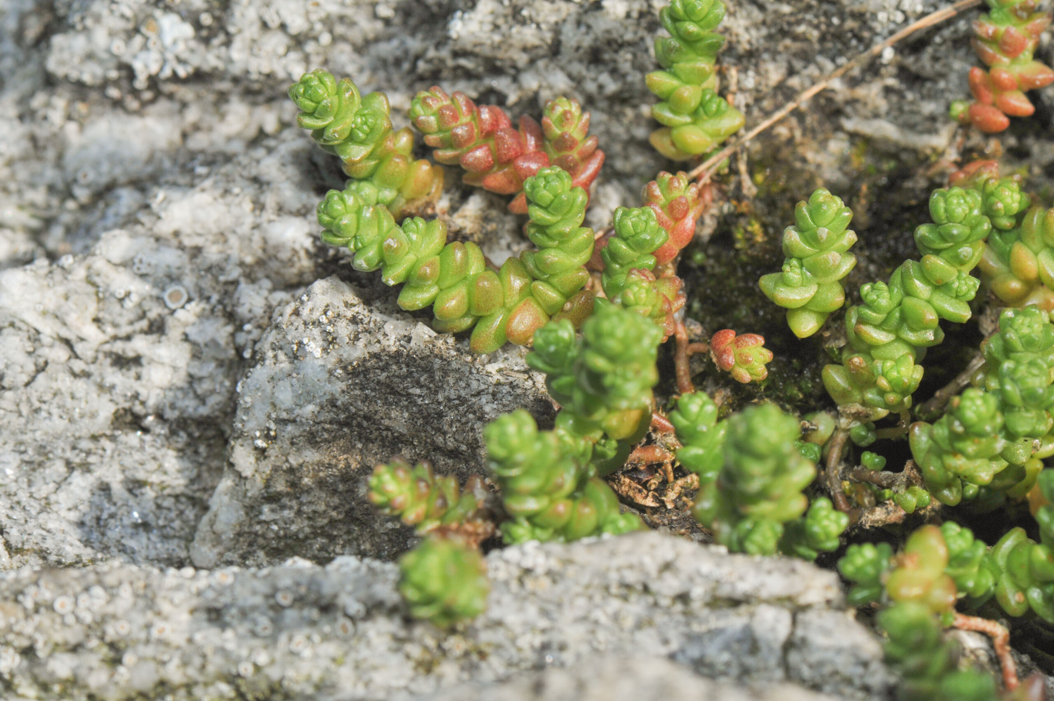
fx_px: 4388
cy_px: 350
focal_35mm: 150
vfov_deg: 9.1
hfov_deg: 13.7
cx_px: 527
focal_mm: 150
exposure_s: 1/250
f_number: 22
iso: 640
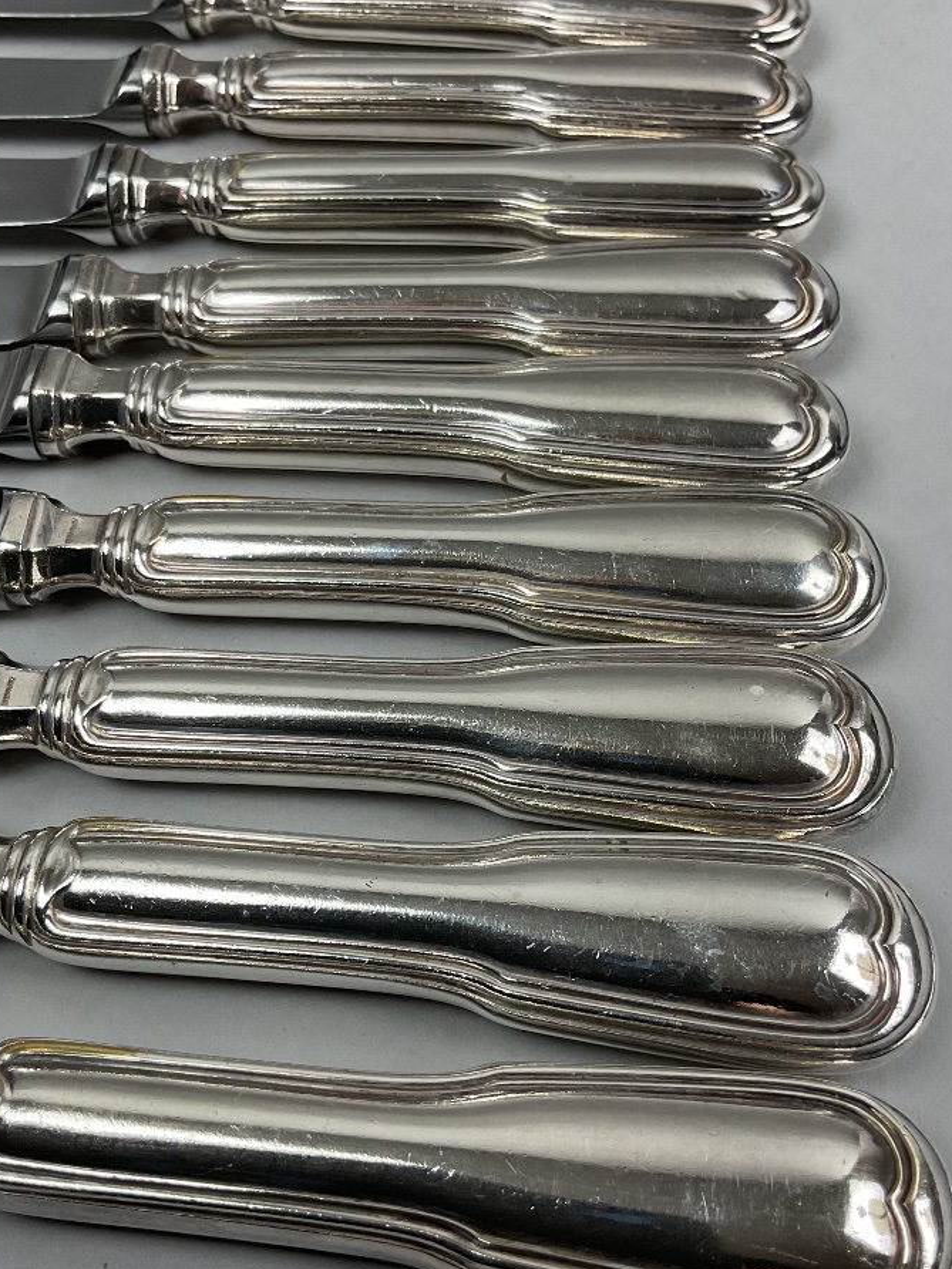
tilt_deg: -53.6
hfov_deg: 36.8
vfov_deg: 47.8
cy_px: 603
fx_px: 1430
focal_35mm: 39
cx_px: 438
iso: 64
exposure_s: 1/100
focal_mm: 3
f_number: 1.8
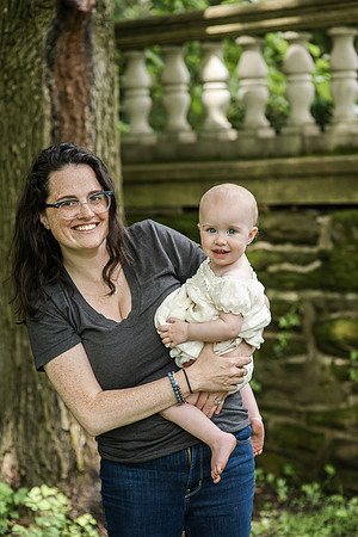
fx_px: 1268
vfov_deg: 23.9
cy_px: 268
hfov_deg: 16.1
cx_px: 179
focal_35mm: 85
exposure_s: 1/1600
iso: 800
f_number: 3.5
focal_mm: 85
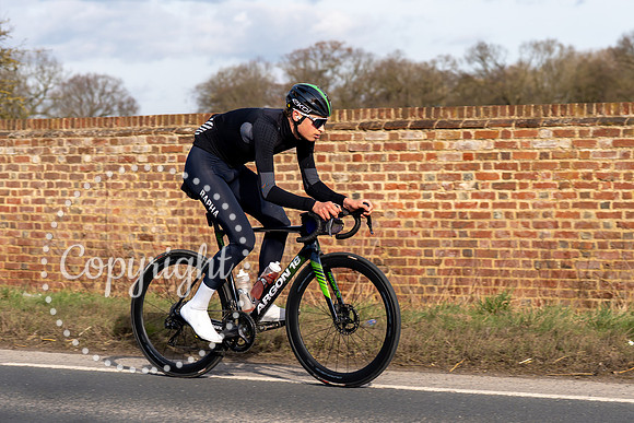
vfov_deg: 12.3
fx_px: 1959
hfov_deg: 18.4
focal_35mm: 111
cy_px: 159
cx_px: 344
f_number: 4
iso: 100
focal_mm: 70
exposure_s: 1/800
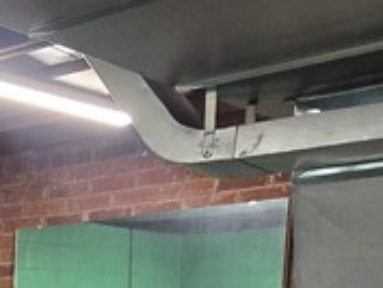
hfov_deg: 18.0
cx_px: -381
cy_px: 483
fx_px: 830
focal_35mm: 75
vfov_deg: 17.0
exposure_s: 1/60
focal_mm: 2.2
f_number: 2.2
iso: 200
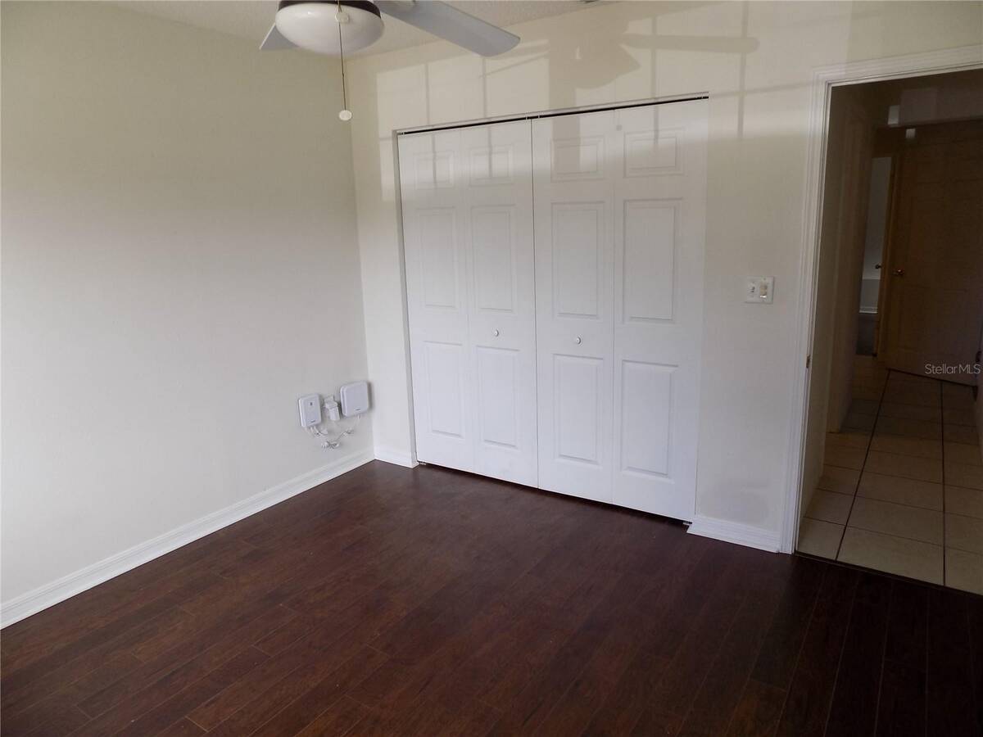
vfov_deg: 58.9
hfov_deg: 73.9
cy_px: 368
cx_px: 492
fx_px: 653
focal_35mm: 23
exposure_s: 1/50
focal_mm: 4
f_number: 3.1
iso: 80
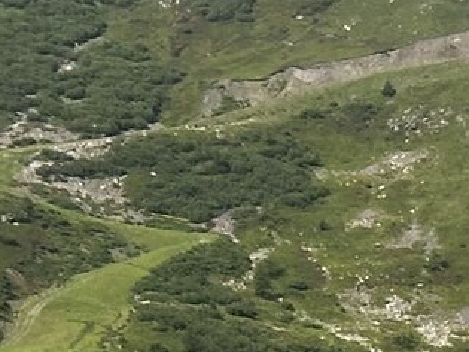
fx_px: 4226
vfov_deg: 4.6
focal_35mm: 312
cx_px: 1115
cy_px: 910
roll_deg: +1.7
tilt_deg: -0.6
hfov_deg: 6.1
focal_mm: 6.86
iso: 64
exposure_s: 1/3472
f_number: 1.78
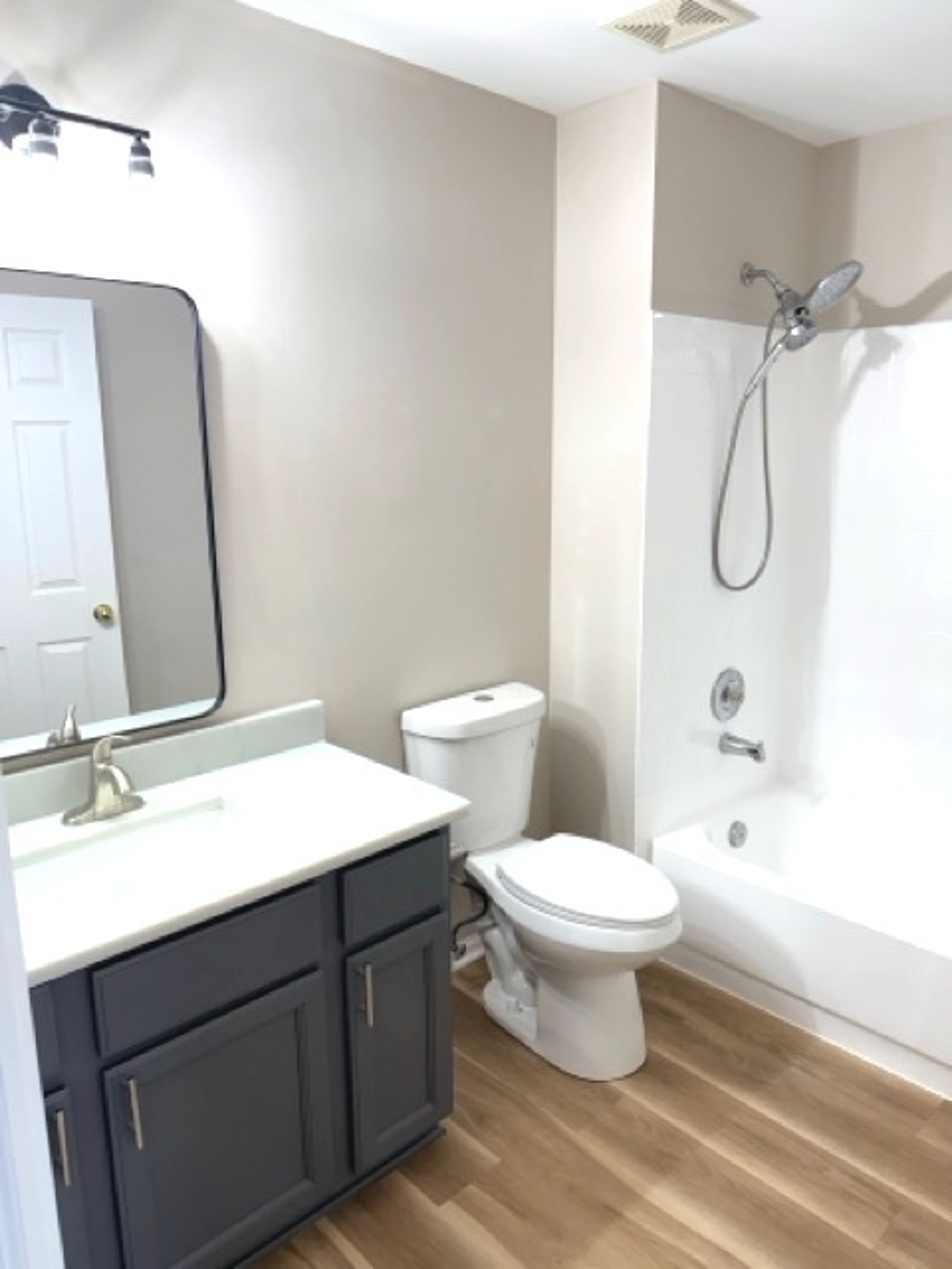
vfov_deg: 71.6
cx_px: 476
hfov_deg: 56.8
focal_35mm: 24
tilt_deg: -11.0
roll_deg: -0.4
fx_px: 880
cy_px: 634
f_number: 1.78
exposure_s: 1/120
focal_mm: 6.76
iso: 125
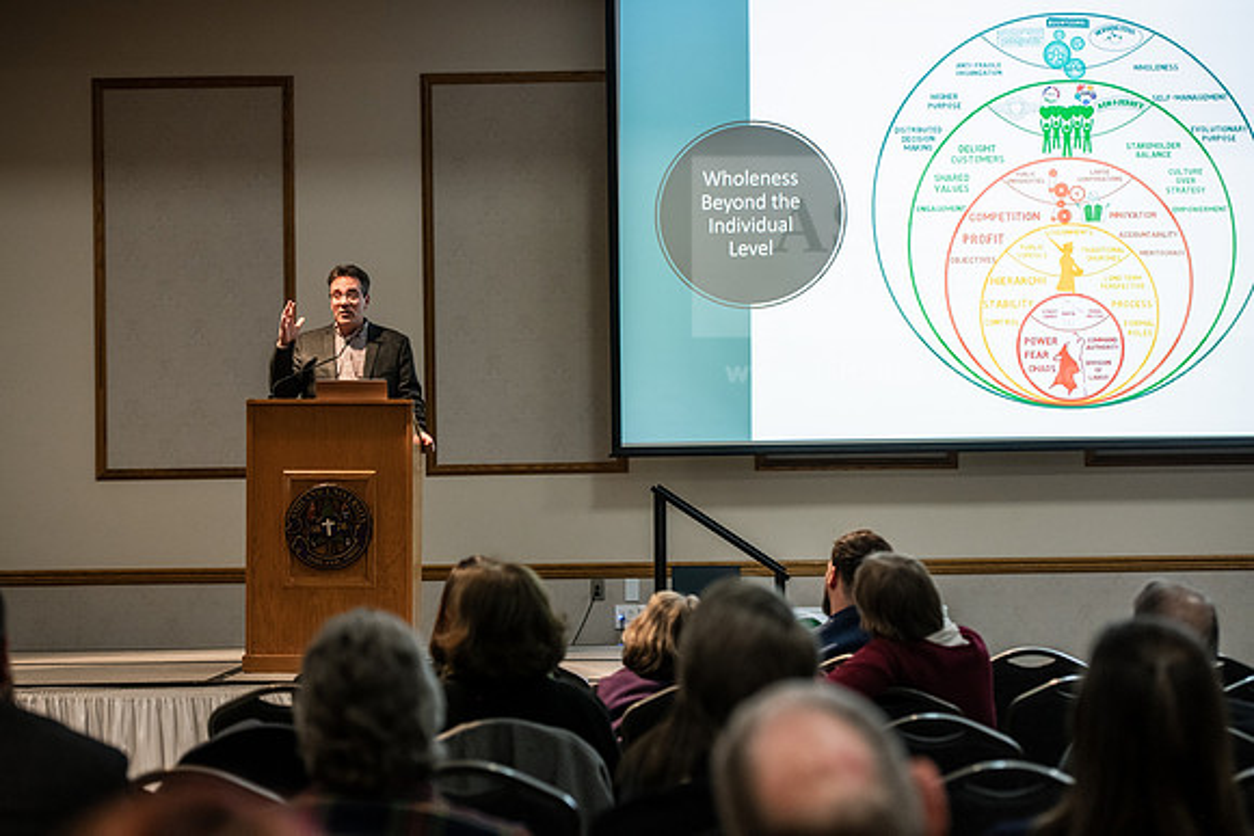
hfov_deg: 24.8
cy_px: 418
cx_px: 627
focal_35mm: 82
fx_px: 2857
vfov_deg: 16.7
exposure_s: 1/200
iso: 1250
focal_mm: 82
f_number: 3.5
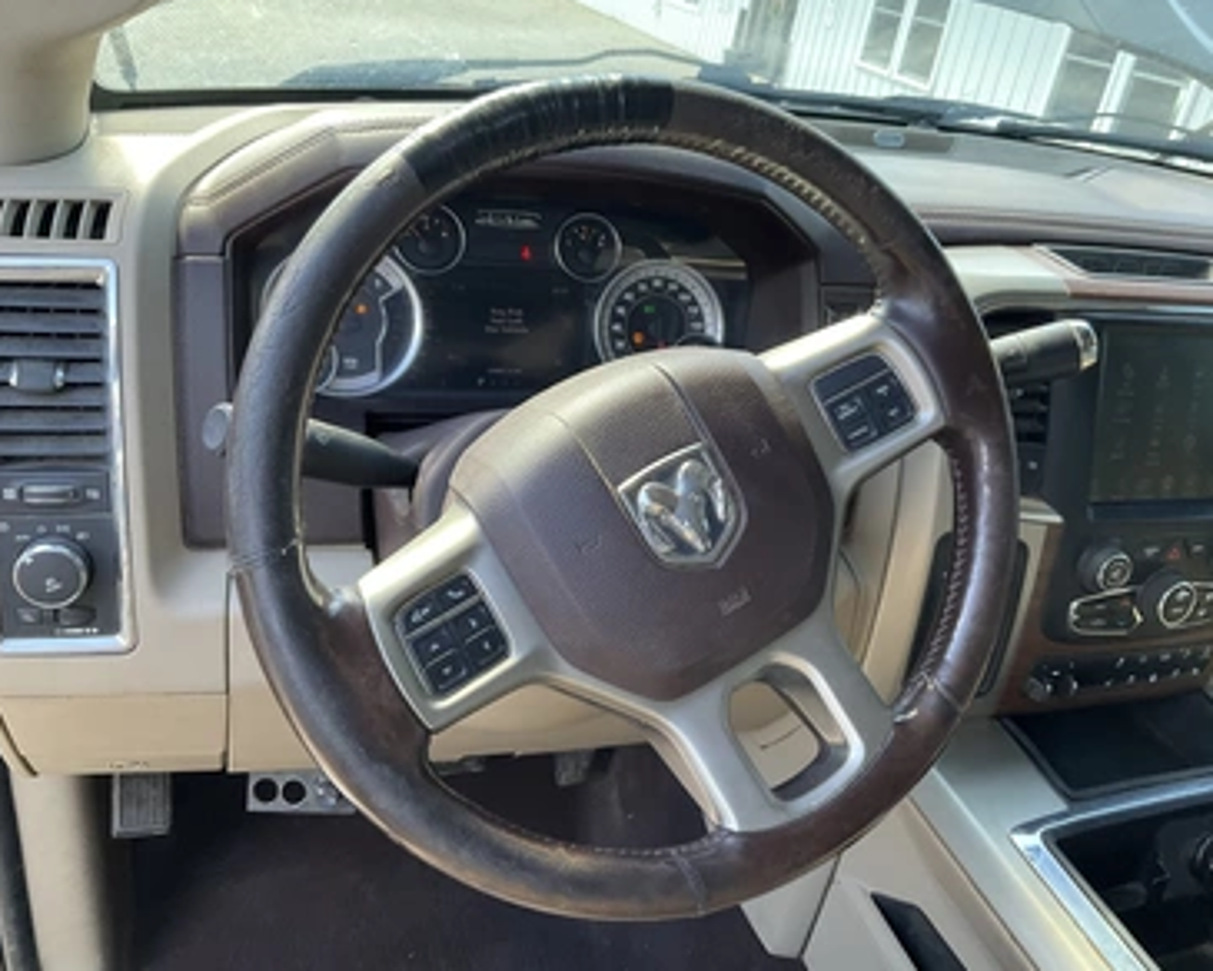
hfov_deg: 57.1
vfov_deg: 47.1
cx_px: 655
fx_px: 1113
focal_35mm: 31
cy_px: 486
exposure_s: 1/106
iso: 64
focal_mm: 3
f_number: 1.8
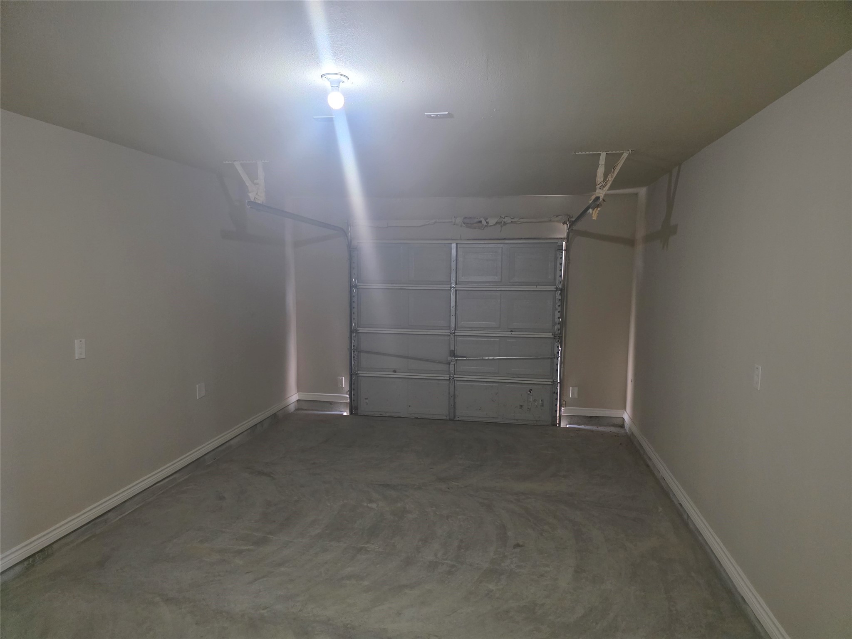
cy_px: 320
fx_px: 566
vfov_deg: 58.9
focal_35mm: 23
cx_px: 426
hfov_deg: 73.9
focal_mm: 6.3
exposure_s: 1/120
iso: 1250
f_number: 1.7
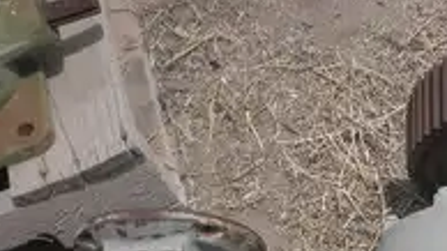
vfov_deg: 11.8
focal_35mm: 99
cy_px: 343
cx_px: 442
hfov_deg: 20.9
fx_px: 1173
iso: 64
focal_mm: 7.9
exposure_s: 1/160
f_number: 9.6
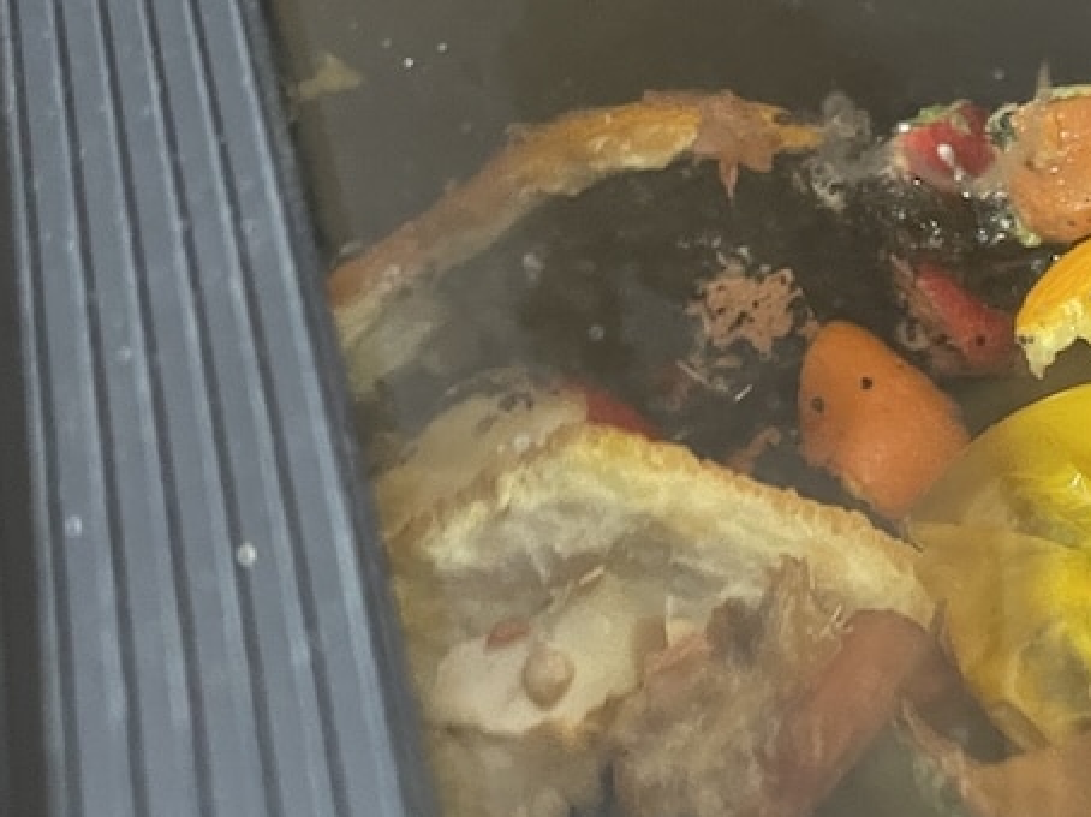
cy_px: 538
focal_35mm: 55
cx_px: 932
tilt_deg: -54.0
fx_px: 1733
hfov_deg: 33.5
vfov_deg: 26.4
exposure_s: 1/30
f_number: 1.6
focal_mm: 4.2
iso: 640
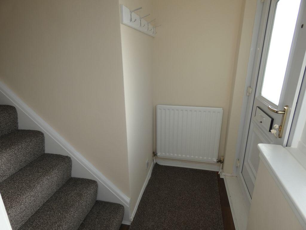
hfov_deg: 81.7
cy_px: 115
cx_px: 153
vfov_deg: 66.0
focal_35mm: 20
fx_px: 177
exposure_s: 1/320
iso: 80
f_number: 2.8
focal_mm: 3.6
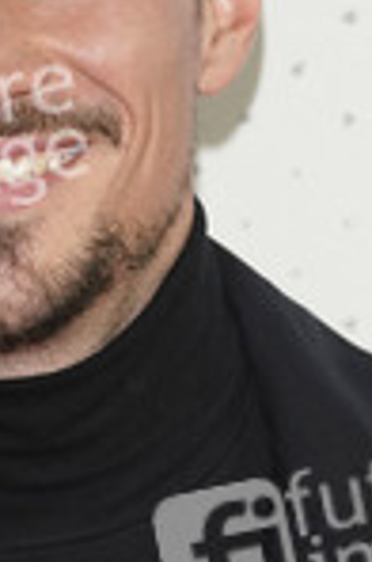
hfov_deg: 2.5
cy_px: 346
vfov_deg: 3.8
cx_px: 4
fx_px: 8424
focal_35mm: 541
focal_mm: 200
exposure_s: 1/250
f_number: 8
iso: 1600
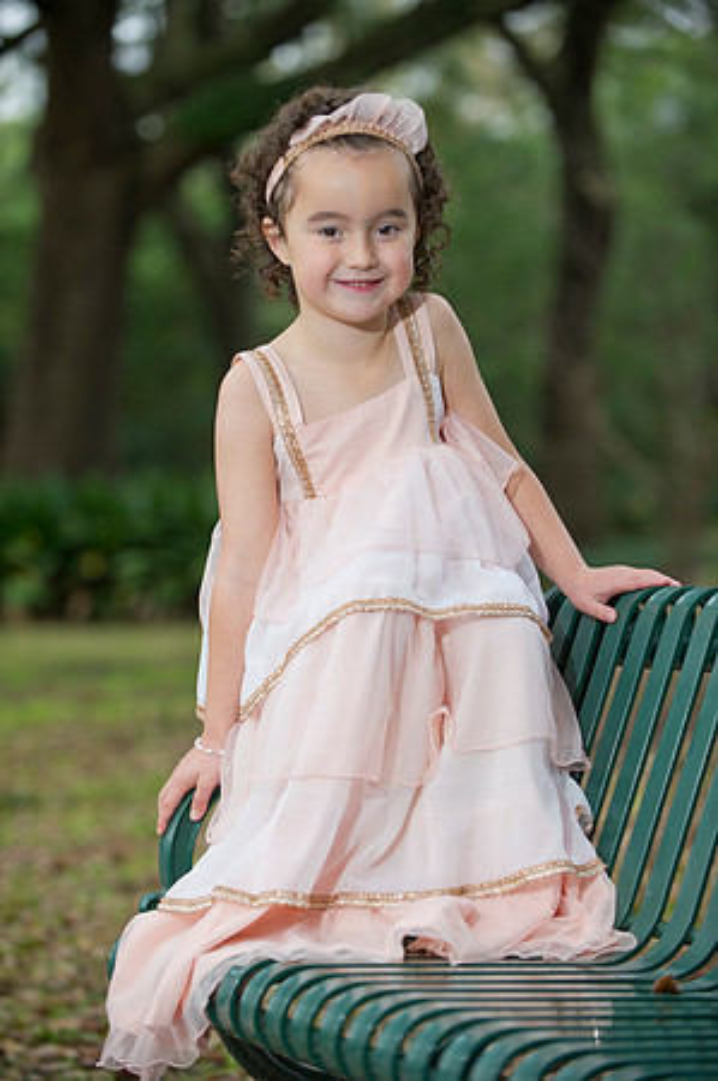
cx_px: 359
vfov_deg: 18.6
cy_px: 540
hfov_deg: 12.4
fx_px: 3298
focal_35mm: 110
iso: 400
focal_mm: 110
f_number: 3.2
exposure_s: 1/250
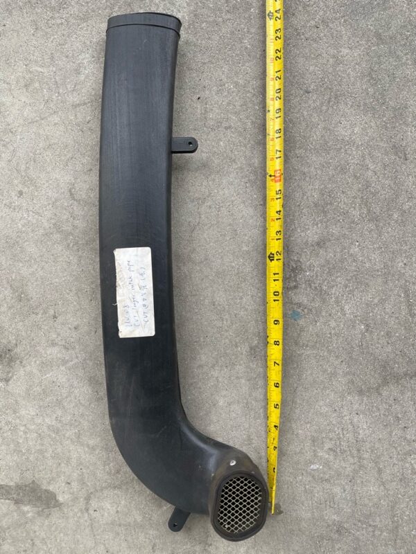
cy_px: 277
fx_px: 417
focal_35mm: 26
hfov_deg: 53.1
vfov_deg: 67.3
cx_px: 208
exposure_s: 1/410
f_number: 1.6
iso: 32
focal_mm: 5.1
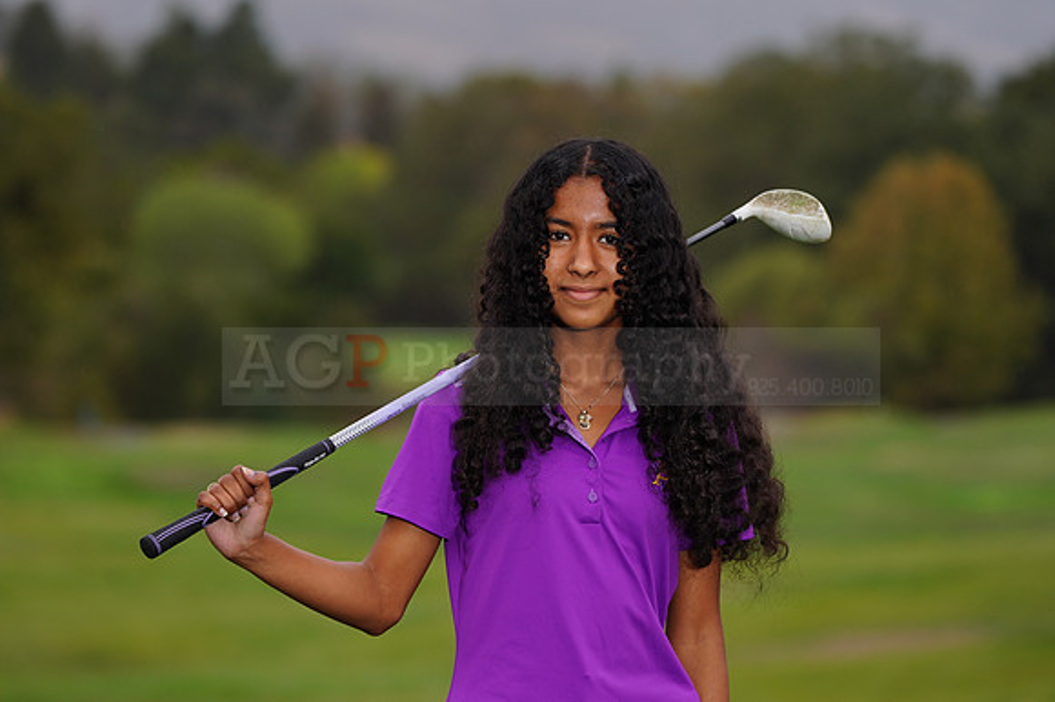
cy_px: 351
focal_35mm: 200
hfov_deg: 10.3
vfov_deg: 6.9
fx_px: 5858
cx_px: 528
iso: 200
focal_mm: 200
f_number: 5.6
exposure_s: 1/200
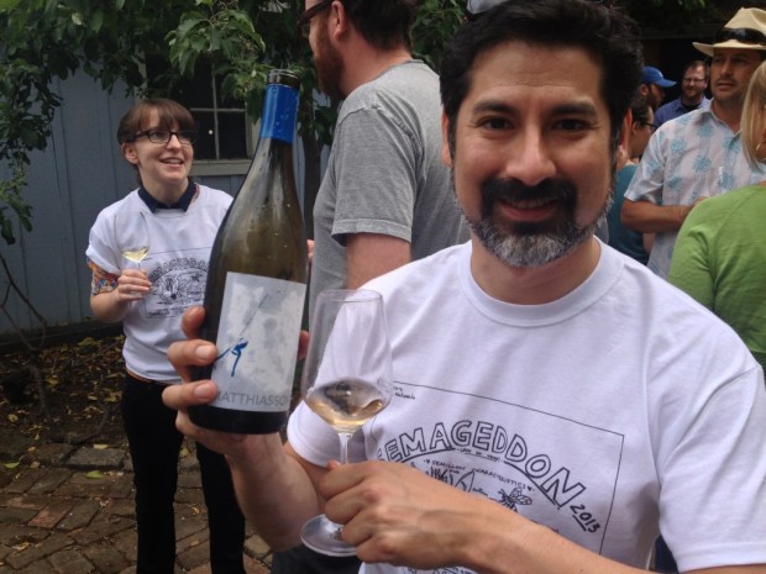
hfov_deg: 52.6
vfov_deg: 40.7
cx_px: 383
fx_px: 774
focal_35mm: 35
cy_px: 287
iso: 50
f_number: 2.4
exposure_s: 1/606
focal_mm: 4.28
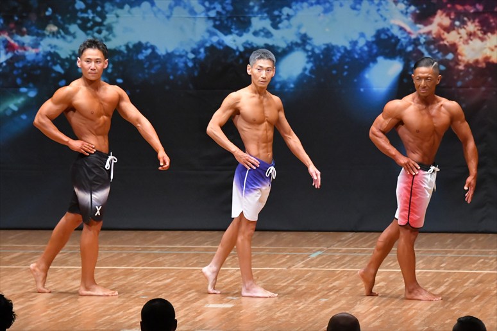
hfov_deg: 8.1
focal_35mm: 255
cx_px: 248
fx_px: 3519
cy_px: 166
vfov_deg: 5.4
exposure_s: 1/400
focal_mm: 170
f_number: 5.6
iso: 8000
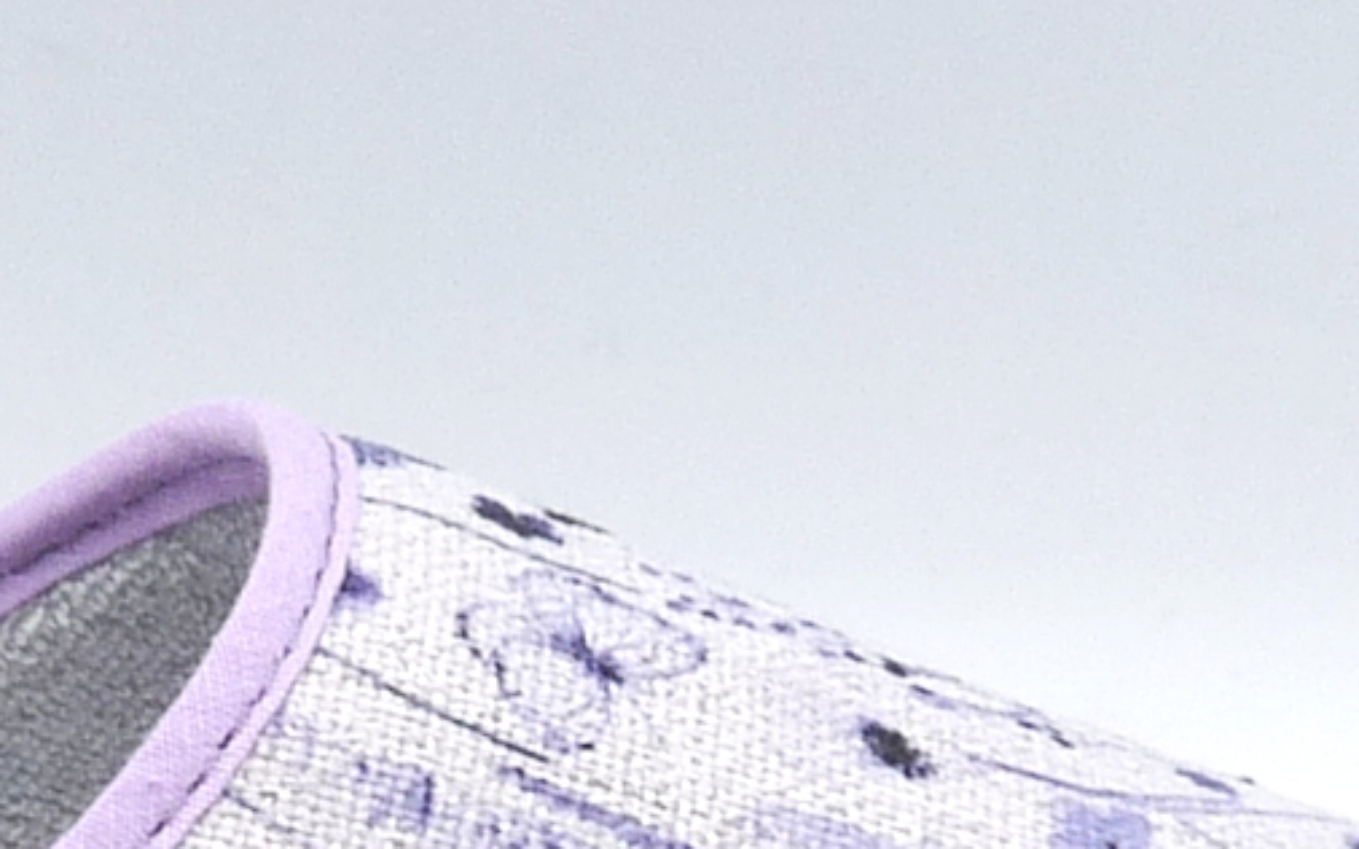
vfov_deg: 8.1
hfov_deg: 12.9
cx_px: 263
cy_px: 905
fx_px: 5962
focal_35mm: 161
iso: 100
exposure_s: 1/200
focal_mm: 4.8
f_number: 4.5
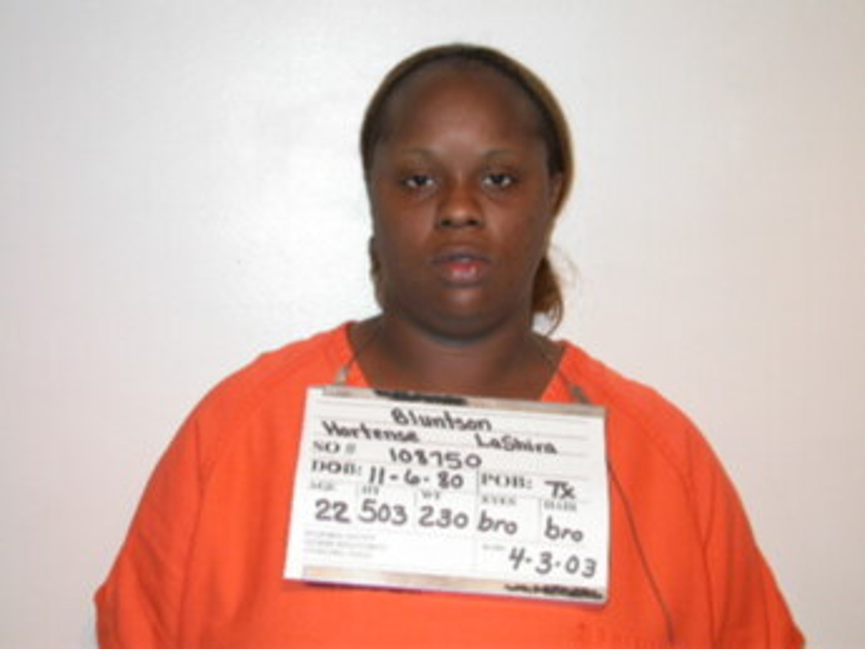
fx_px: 1625
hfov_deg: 29.8
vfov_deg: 22.6
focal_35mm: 65
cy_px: 324
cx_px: 432
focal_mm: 13.5
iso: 100
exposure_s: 1/60.3
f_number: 3.2
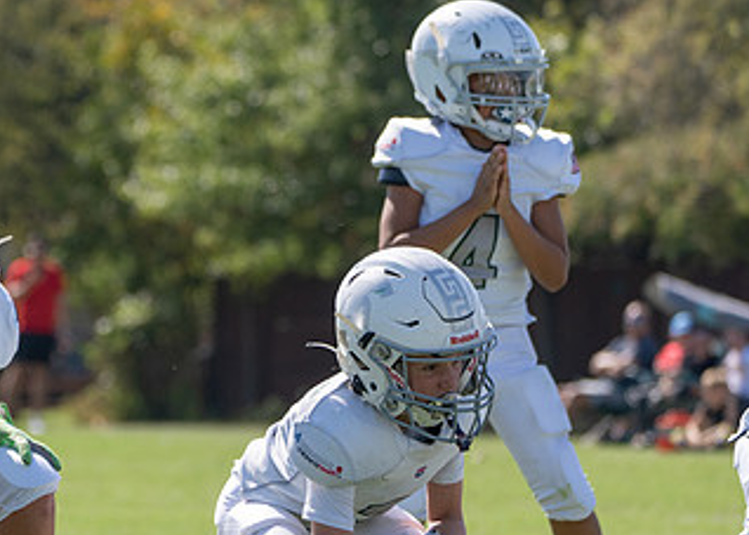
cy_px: 409
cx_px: -34
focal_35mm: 457
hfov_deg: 4.4
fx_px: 9719
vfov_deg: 3.2
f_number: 5.6
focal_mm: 187
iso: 160
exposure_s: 1/1000
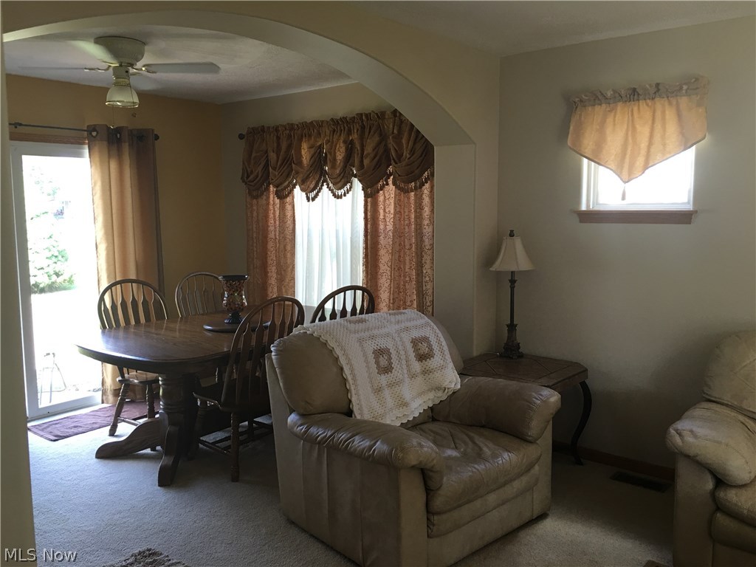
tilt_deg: -5.8
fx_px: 633
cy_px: 284
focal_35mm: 29
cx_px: 378
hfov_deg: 61.7
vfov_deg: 48.2
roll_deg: +0.7
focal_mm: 4.15
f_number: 2.2
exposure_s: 1/30
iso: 32
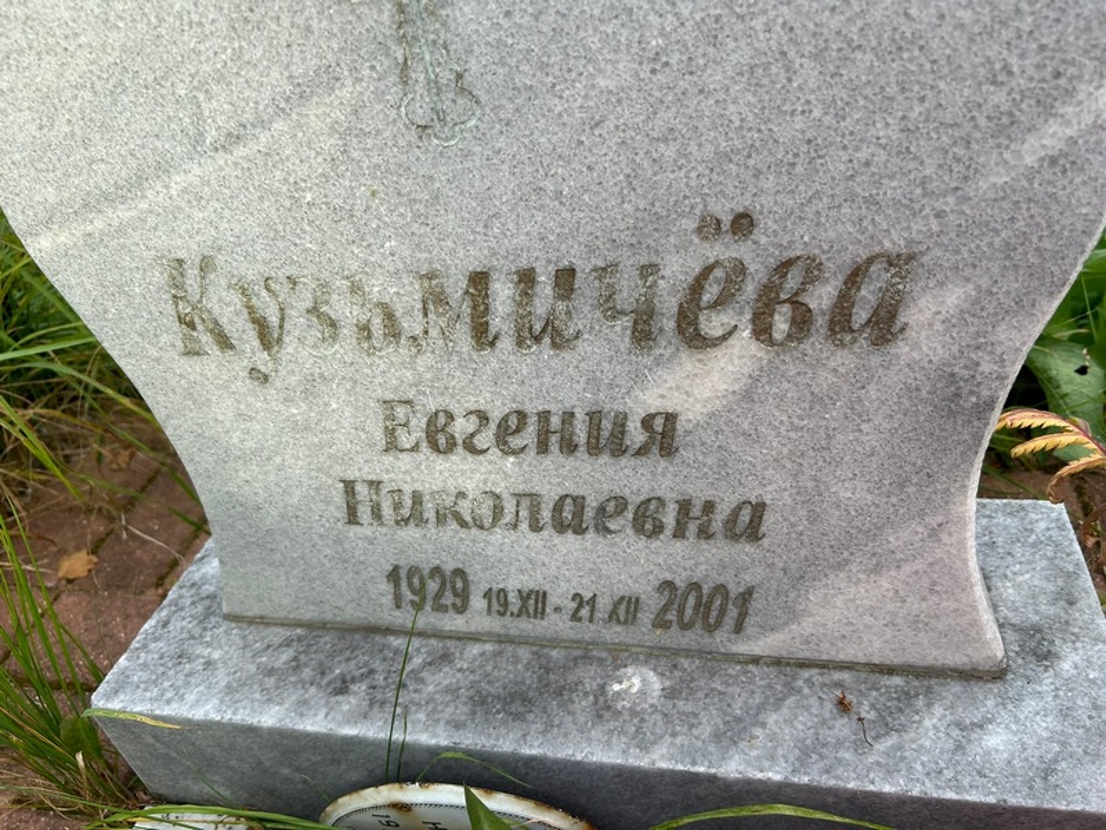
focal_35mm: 26
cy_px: 415
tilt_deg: -38.8
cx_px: 553
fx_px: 831
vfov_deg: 53.1
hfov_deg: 67.3
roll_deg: +8.6
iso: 50
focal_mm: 5.7
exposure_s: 1/578
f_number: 1.5
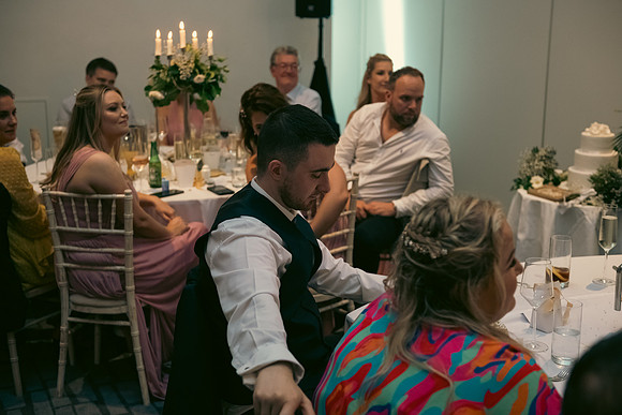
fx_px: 864
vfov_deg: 27.0
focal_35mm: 50
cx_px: 311
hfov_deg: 39.6
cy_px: 208
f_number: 3.5
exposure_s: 1/160
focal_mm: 50
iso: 2000
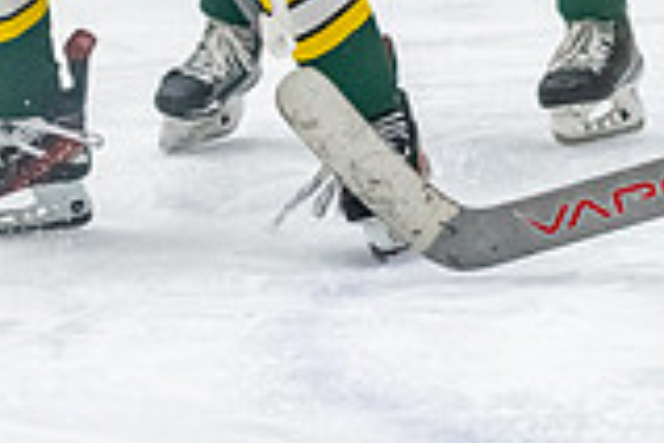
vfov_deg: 3.0
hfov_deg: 4.6
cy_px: -250
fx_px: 8318
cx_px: 851
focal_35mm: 451
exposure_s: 1/800
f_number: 2.8
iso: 4000
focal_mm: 86
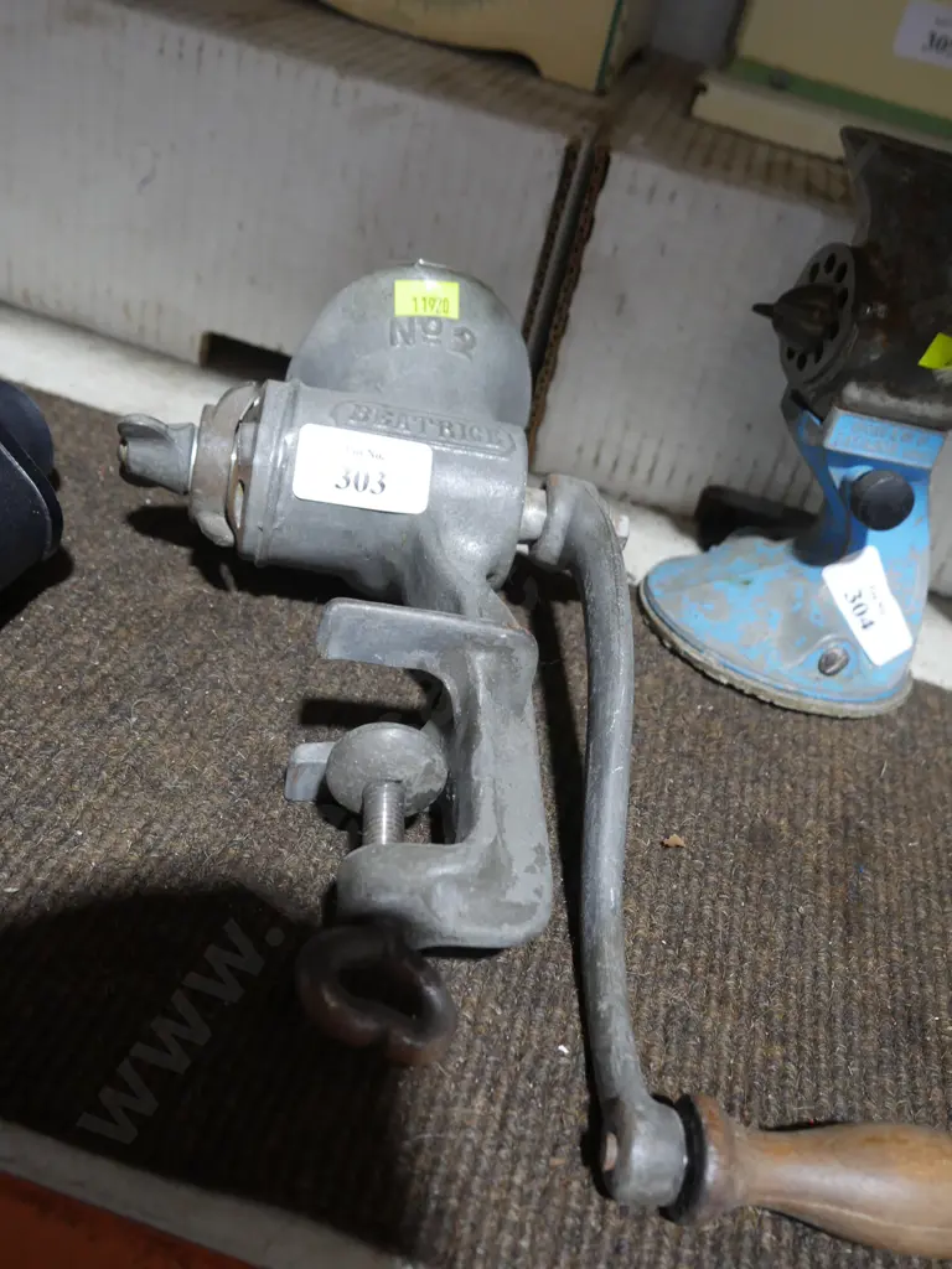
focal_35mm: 34
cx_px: 476
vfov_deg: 54.0
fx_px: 1247
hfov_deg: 41.8
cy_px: 634
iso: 1000
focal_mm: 17
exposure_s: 1/60
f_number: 4.5
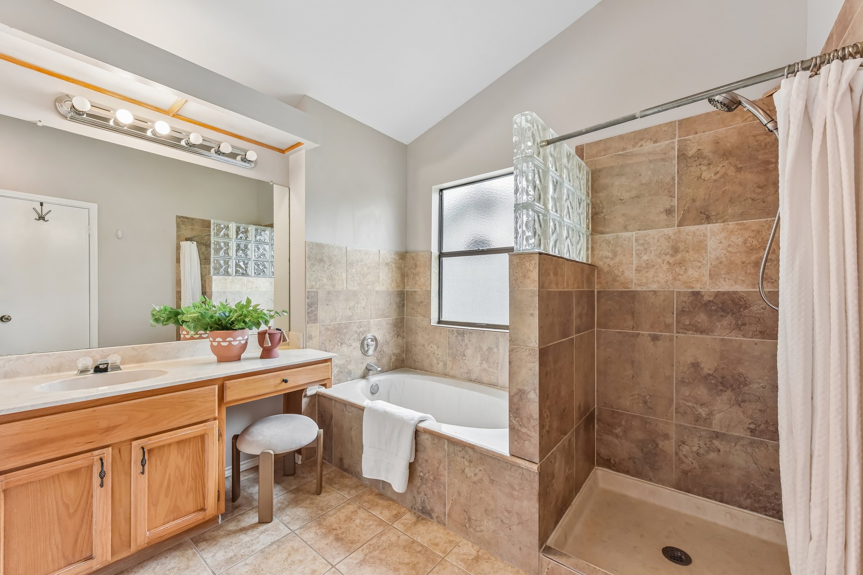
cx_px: 432
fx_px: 336
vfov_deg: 81.2
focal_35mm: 14
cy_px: 288
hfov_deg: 104.3
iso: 220
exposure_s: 1/15
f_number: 8
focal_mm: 14
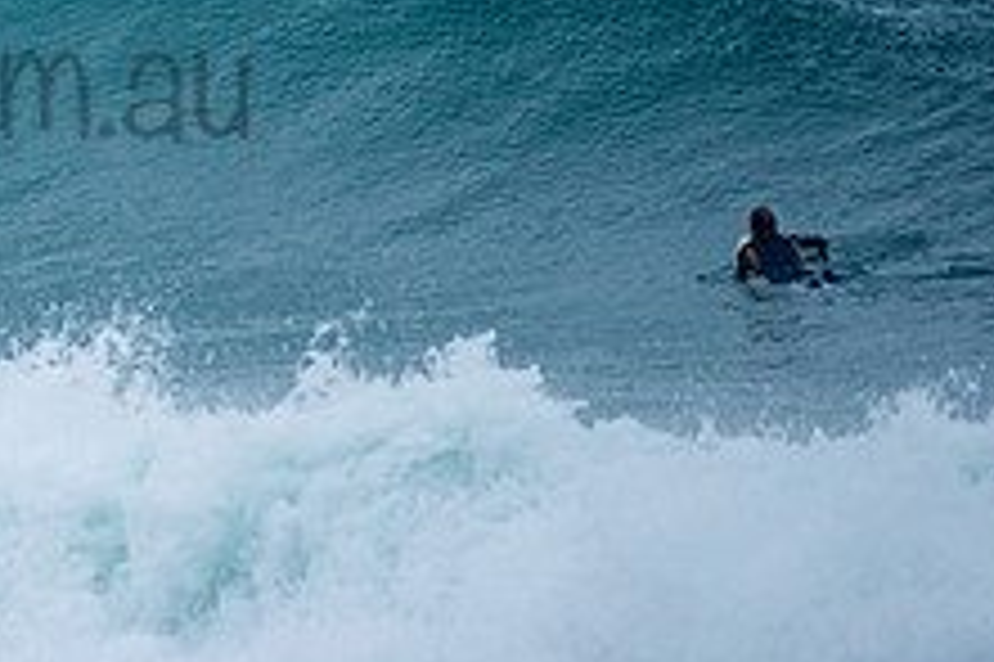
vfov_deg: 1.0
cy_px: 34
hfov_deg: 1.6
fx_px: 36253
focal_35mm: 1314
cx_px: -225
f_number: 5.6
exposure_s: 1/1000
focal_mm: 500
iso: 220
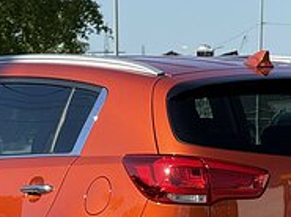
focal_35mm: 356
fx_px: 2987
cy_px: 237
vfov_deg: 4.2
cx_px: 107
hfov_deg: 5.6
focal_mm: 15.66
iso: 50
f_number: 2.8
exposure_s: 1/903
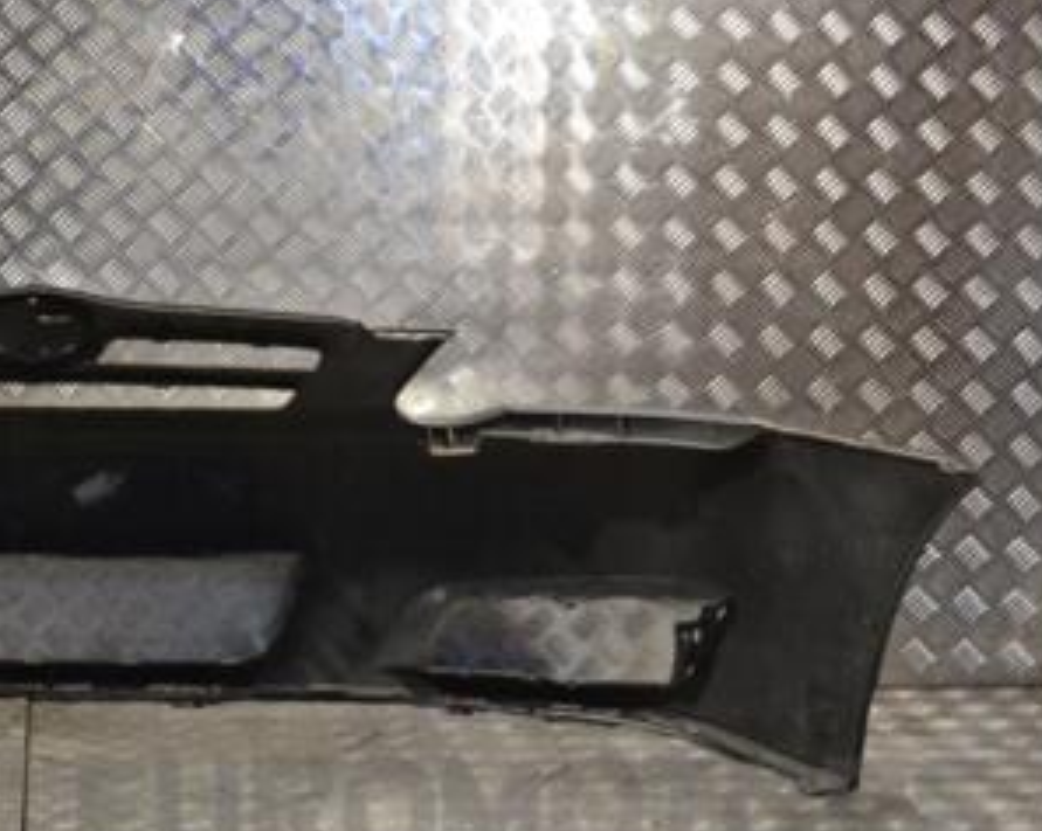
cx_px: 11
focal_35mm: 74
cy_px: 344
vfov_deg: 20.7
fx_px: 2280
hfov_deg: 24.6
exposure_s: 1/250
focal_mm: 26
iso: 3200
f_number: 8
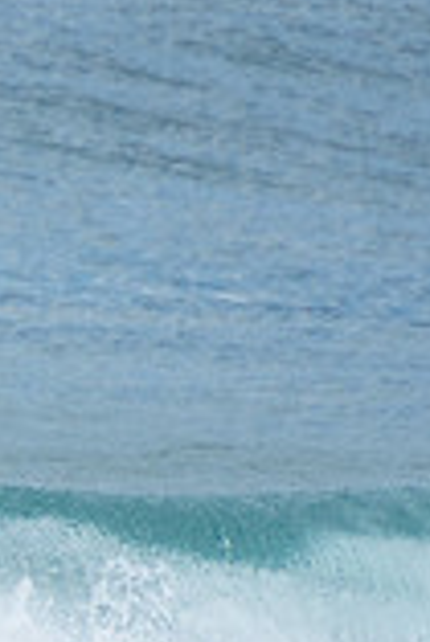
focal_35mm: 2216
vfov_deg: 0.9
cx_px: -663
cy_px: 542
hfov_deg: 0.6
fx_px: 39613
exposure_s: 1/1250
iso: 280
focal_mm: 400
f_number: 5.6
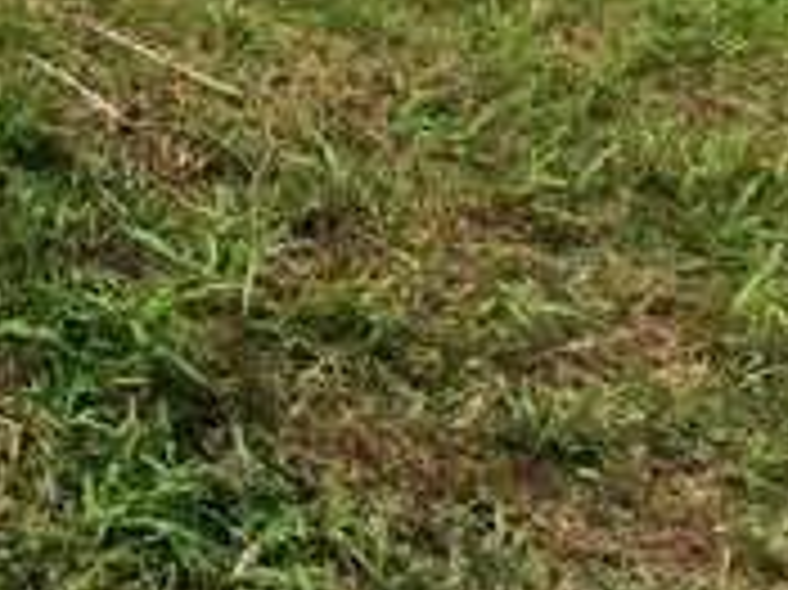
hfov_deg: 21.5
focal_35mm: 58
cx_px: -633
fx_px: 1319
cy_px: -270
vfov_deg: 21.5
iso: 50
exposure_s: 1/2000
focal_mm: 1.96
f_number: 2.2
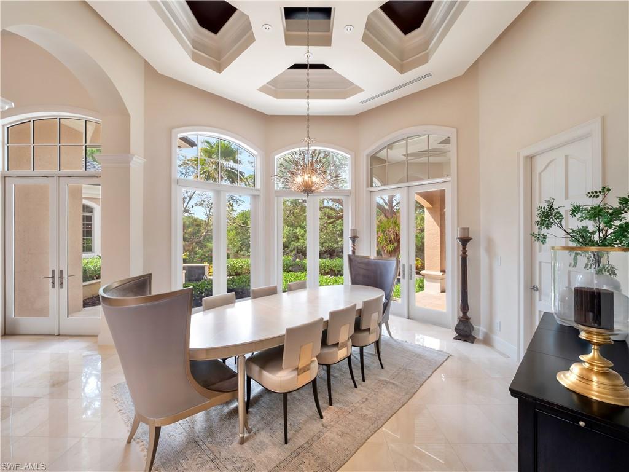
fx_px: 254
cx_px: 314
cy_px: 236
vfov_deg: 85.7
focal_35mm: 14
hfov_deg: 102.1
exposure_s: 1/13
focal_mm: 7
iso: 200
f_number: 7.1
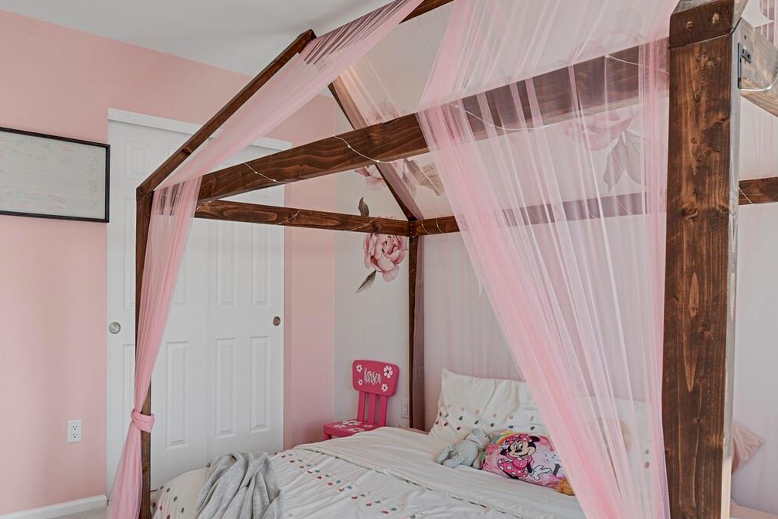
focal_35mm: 27
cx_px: 325
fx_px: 583
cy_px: 283
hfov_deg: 67.0
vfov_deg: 47.9
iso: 250
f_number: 8
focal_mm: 17
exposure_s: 1/5
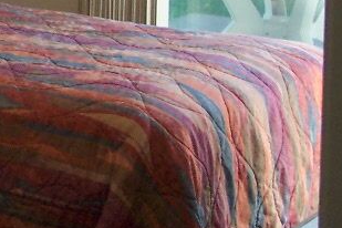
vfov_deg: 9.9
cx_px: -148
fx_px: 1263
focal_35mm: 133
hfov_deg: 14.5
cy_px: -158
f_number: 2.8
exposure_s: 1/180
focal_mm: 8
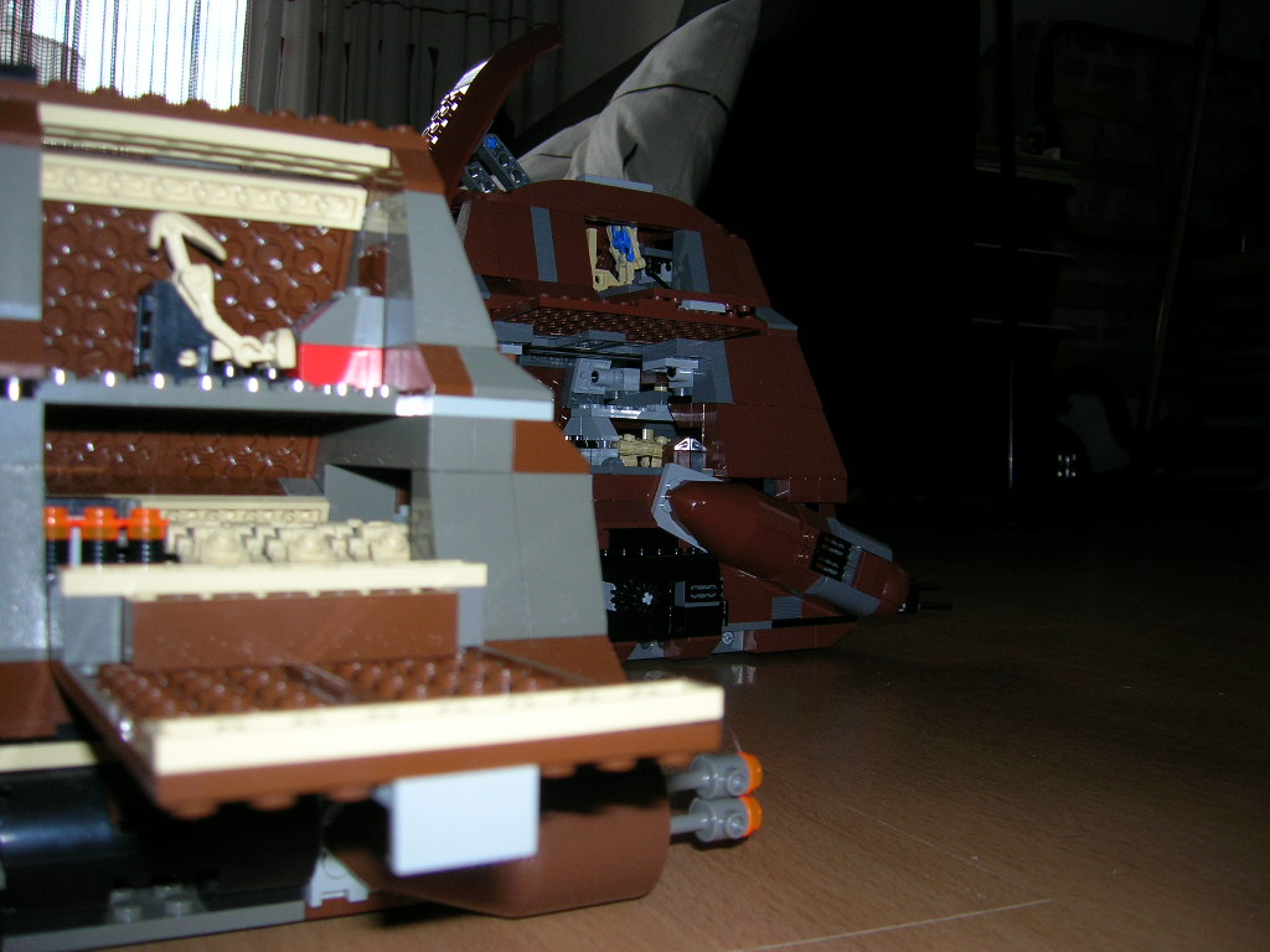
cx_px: 635
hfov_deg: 54.0
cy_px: 476
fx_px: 1247
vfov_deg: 41.8
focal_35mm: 34
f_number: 2.9
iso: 50
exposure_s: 1/60.1
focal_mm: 5.7
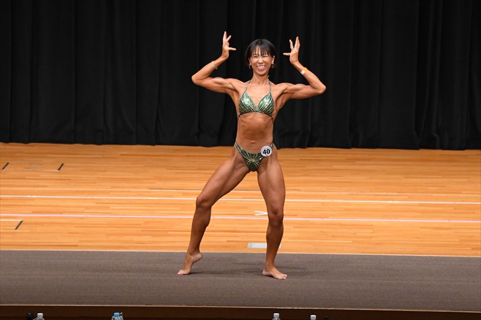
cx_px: 240
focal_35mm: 202
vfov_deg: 6.8
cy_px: 160
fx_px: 2698
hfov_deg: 10.2
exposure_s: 1/400
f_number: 5.6
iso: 4000
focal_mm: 135
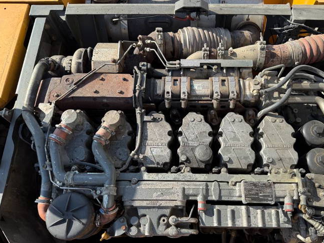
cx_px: 185
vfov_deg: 49.6
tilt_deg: -68.5
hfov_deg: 63.2
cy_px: 136
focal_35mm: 28
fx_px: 262
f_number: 1.78
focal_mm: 6.76
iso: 80
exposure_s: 1/1361
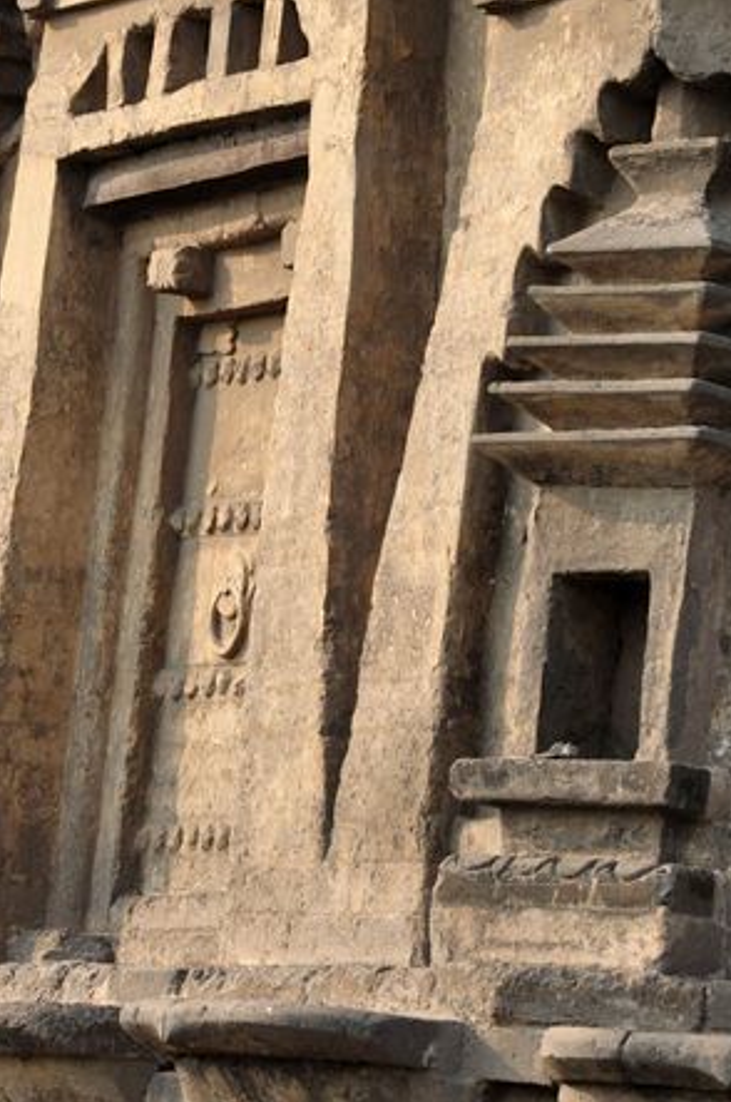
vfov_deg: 8.3
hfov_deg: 5.5
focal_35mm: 249
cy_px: 425
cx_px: 215
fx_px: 7601
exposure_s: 1/1250
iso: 1250
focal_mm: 105
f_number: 9
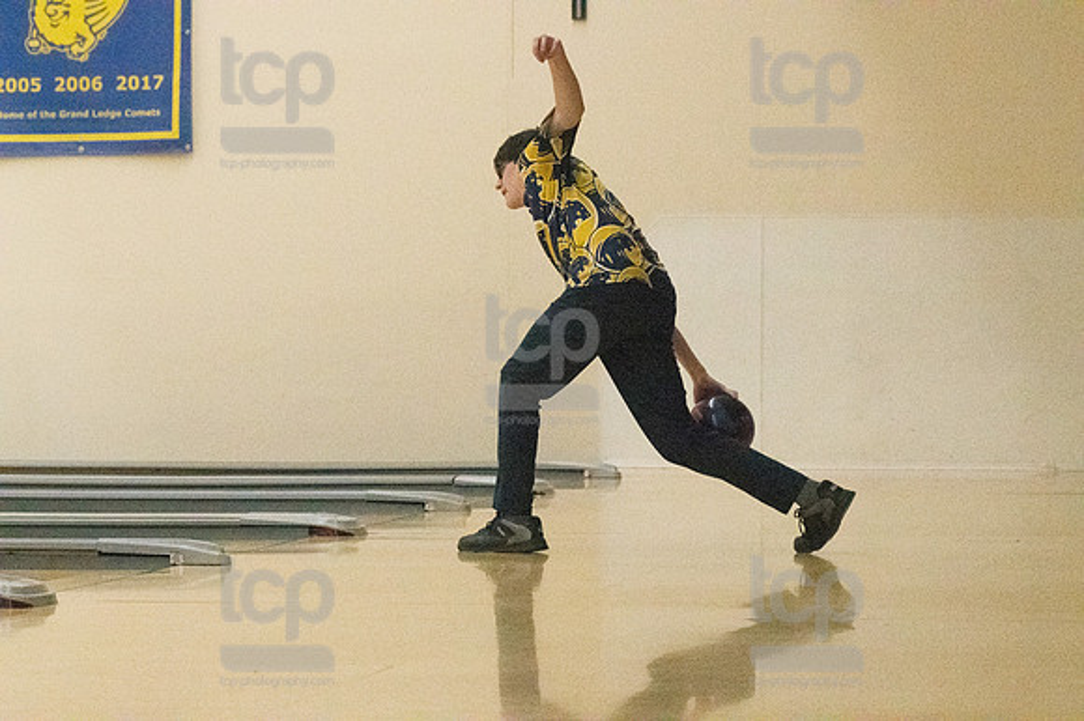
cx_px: 542
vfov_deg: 10.6
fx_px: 3882
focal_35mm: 129
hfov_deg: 15.9
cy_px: 360
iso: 10000
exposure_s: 1/1250
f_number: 4.5
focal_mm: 86
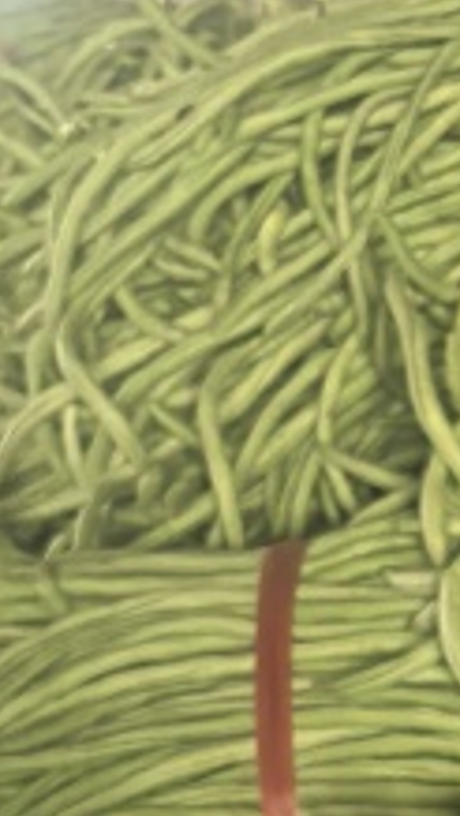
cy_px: 1668
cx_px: 651
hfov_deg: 8.3
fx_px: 3115
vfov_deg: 12.9
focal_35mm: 144
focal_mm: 6.98
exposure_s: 1/896
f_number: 2
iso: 1250
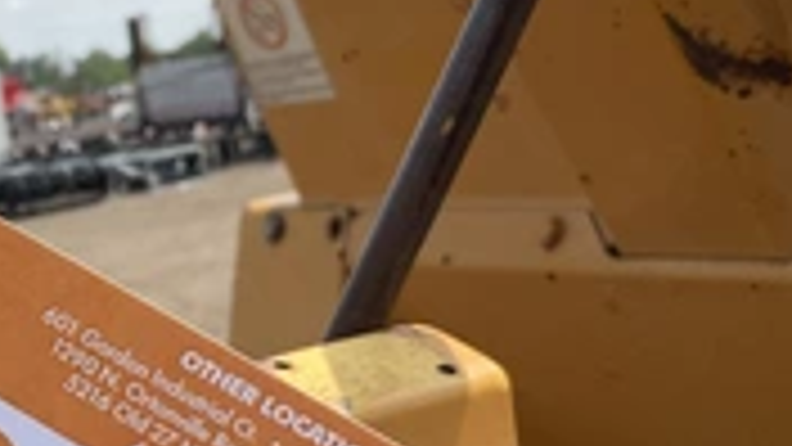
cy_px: 365
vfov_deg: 16.6
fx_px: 1512
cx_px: -90
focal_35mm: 72
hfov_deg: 26.8
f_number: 1.8
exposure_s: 1/1730
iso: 25
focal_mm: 3
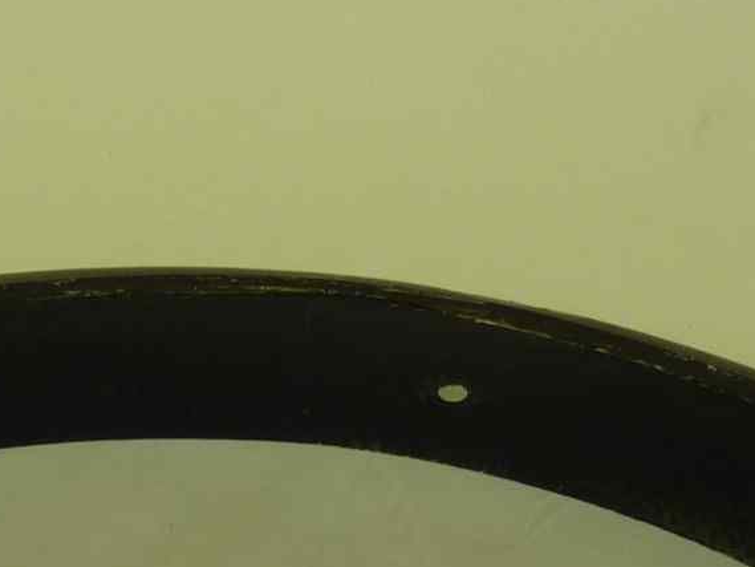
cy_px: 693
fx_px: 1963
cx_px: 133
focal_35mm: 90
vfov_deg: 15.8
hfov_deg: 21.5
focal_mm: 4.1
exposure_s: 1/60
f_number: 3.3
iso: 80
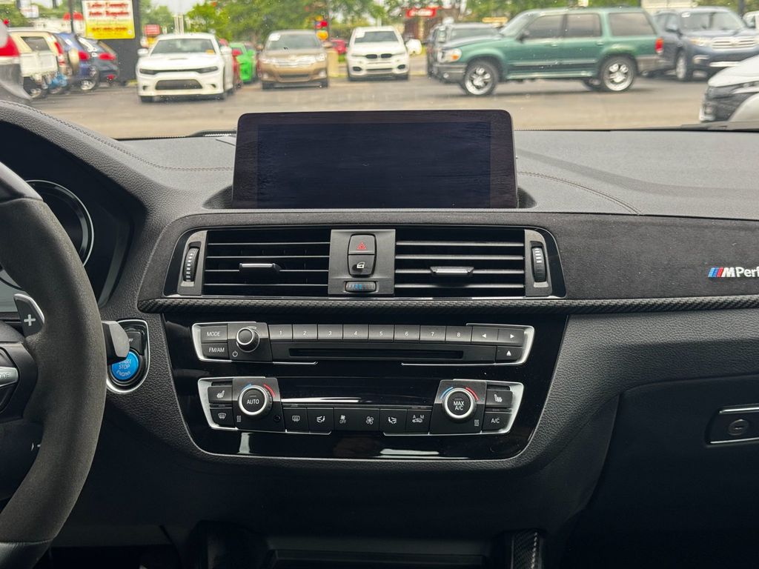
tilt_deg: -12.6
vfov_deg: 30.3
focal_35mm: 48
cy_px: 284
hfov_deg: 39.7
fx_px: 1052
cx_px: 380
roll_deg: +0.4
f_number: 1.78
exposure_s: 1/302
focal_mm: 6.76
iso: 64
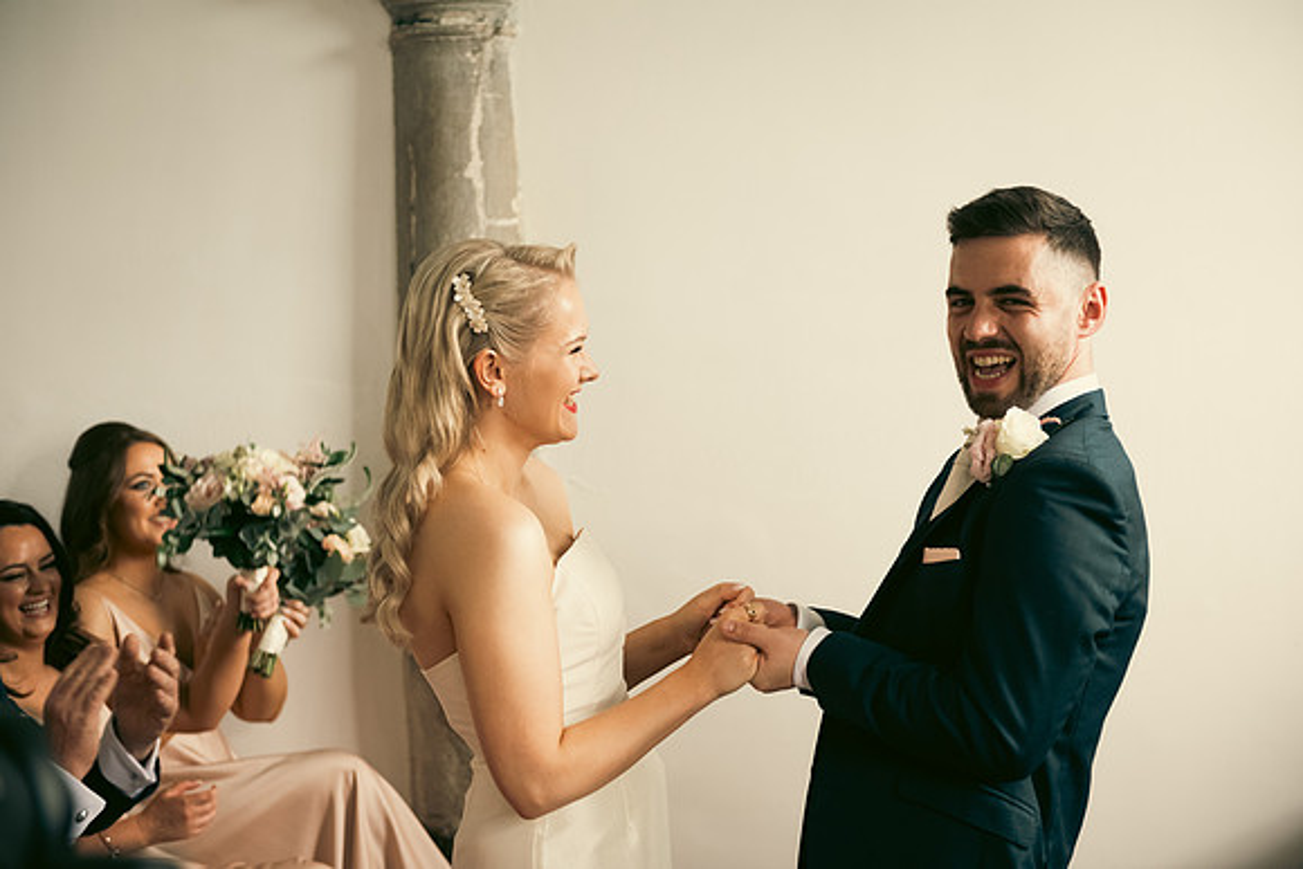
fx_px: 1991
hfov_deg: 36.2
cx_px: 652
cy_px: 434
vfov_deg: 24.6
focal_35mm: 55
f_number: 3.5
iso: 800
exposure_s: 1/160
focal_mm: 55
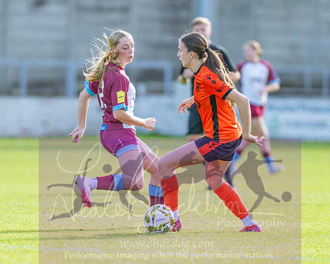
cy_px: 132
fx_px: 4938
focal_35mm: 506
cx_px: 194
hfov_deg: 3.8
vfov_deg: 3.1
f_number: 2.8
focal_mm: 300
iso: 560
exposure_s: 1/3200
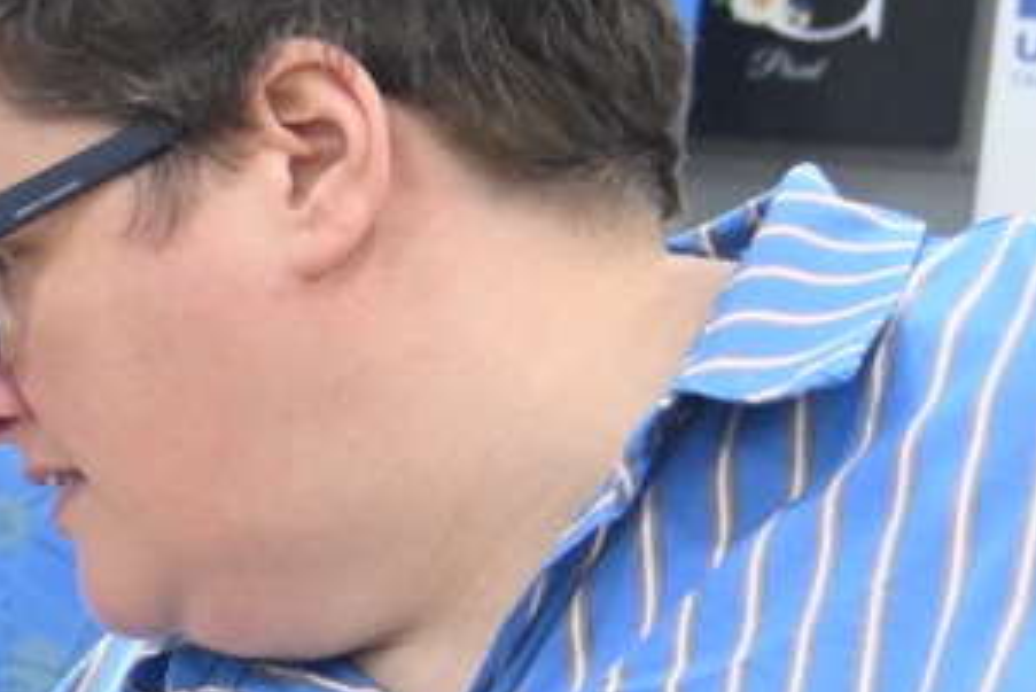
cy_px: 1133
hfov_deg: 10.2
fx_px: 5346
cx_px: -1022
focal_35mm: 186
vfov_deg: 7.2
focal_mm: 23
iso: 1800
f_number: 4.2
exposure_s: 1/125
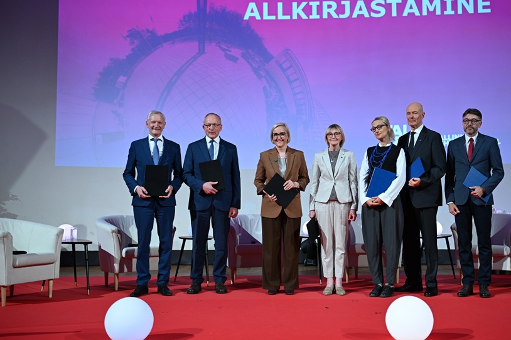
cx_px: 297
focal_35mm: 43
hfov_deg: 45.3
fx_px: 610
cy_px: 168
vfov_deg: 31.2
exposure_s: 1/200
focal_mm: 35
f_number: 2
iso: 450
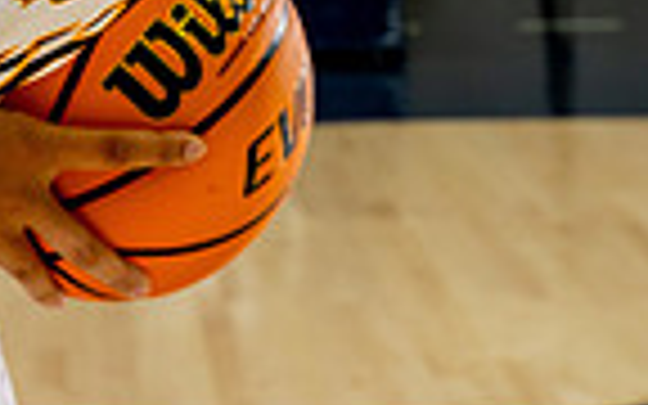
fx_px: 2808
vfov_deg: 7.8
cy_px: -504
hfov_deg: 13.0
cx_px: -18
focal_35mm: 159
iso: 640
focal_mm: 50
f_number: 7.1
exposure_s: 1/250
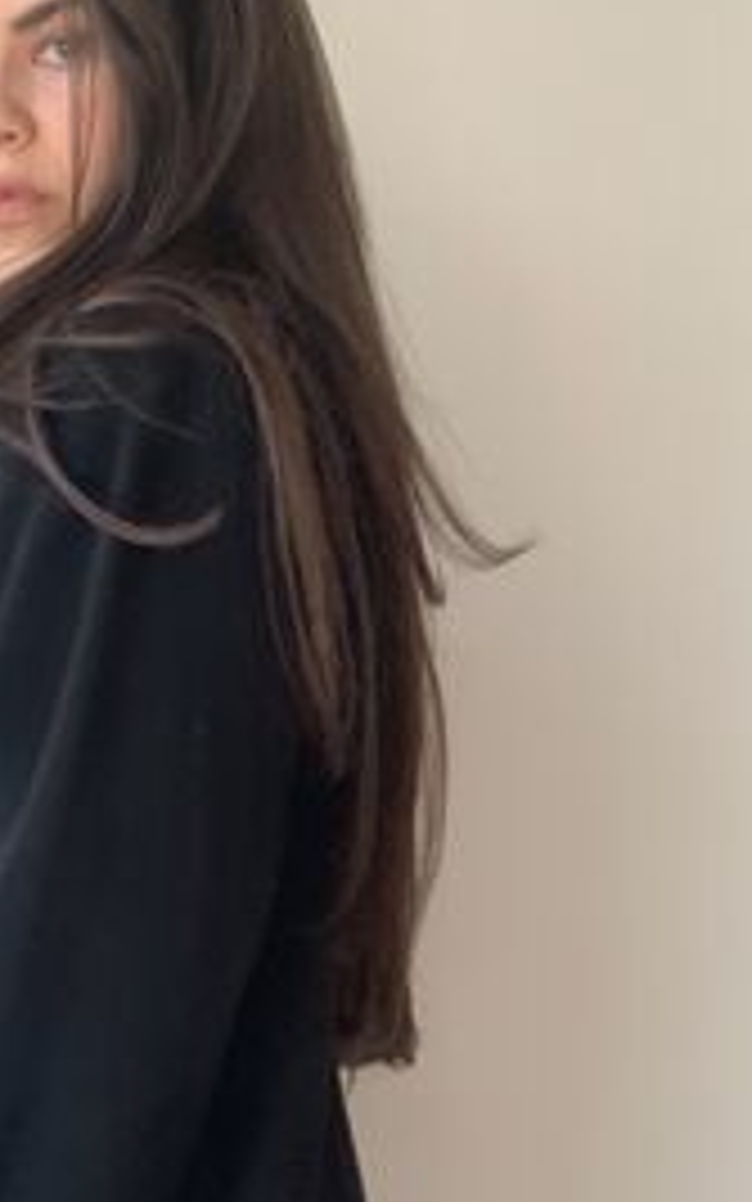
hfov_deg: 20.9
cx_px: 86
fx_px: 1999
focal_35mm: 61
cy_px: 662
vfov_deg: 33.4
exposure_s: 1/60
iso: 80
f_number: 2.2
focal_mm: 2.87
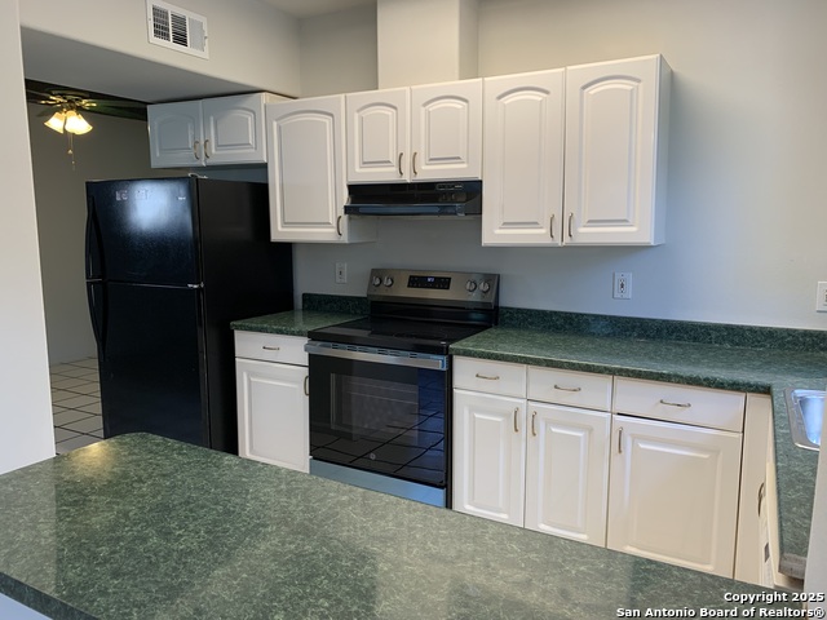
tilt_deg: -11.1
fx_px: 621
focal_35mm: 26
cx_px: 414
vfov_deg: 53.1
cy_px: 310
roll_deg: -0.3
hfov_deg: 67.3
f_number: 1.8
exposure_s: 1/120
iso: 80
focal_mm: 4.25
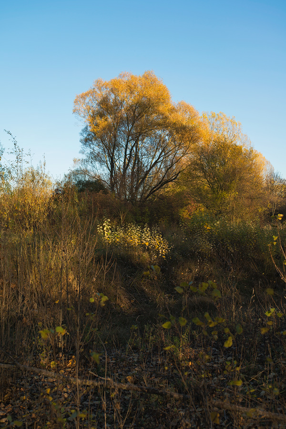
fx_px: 417
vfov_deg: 54.4
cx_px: 143
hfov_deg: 37.9
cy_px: 214
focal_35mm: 35
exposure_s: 1/400
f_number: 4
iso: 64
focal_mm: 35
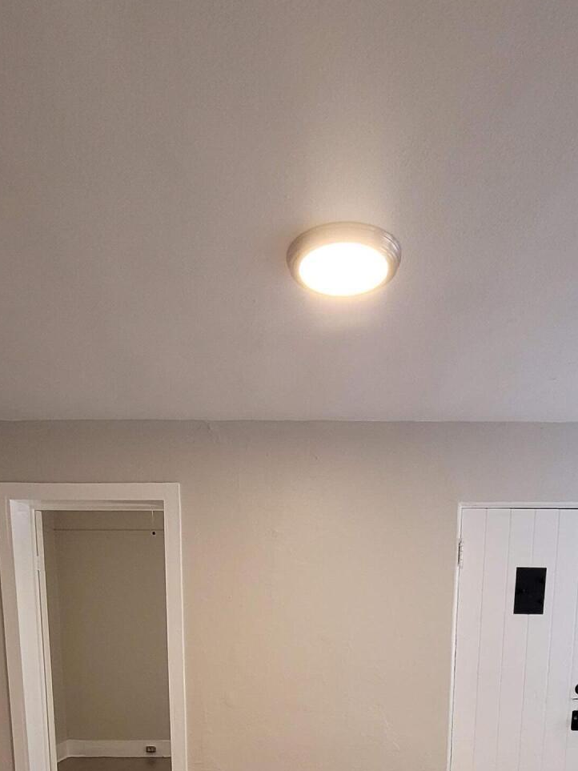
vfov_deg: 52.9
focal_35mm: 27
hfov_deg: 51.3
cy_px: 756
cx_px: 295
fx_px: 601
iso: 320
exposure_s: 1/60
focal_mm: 2.2
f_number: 2.2
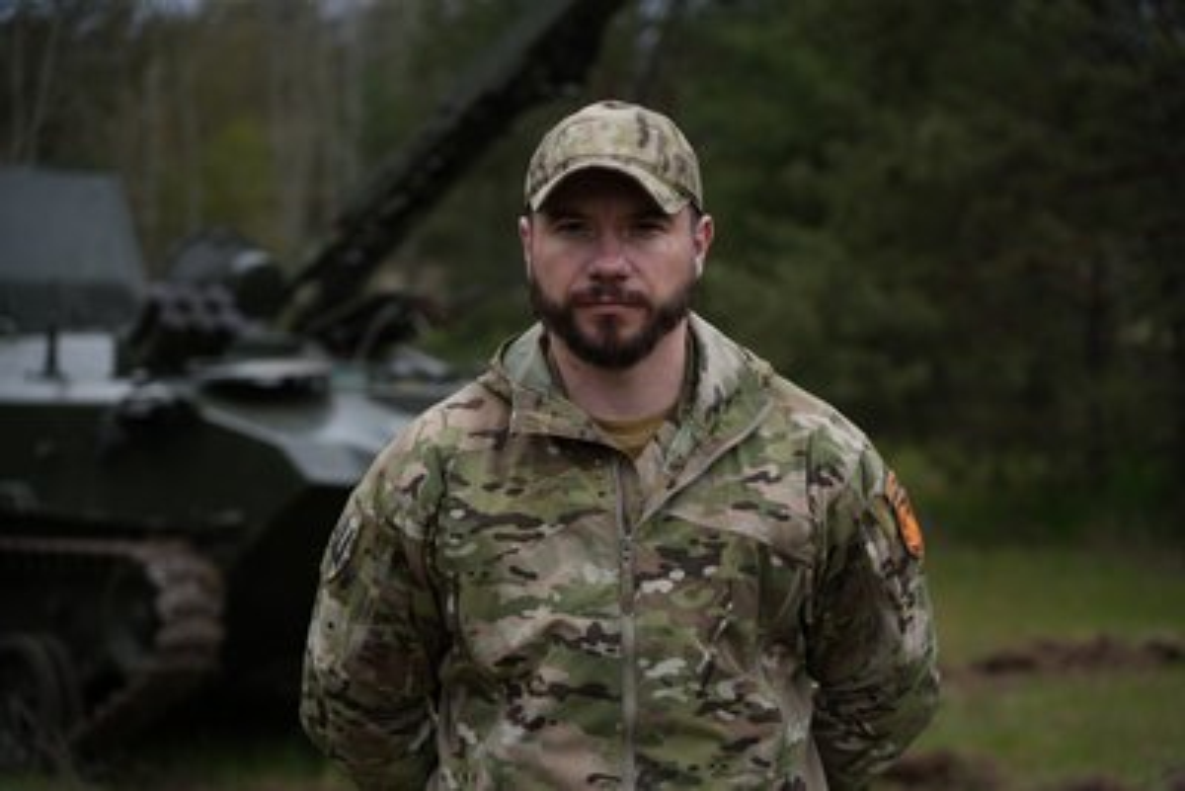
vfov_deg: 16.7
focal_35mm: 82
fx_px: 2700
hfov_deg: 24.8
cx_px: 592
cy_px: 396
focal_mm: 82
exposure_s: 1/500
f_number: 4
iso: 100
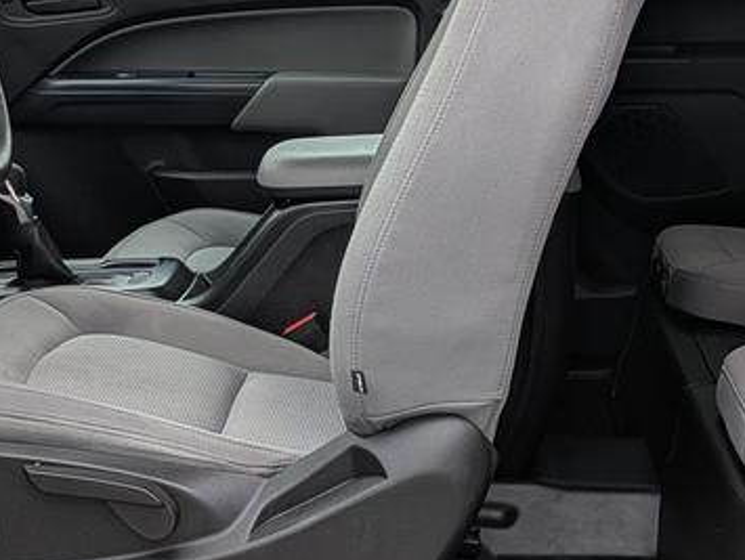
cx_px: 446
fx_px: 1939
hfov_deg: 21.7
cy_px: 317
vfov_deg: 16.4
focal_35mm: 90
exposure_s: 1/684
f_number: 1.89
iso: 45
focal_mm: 5.43
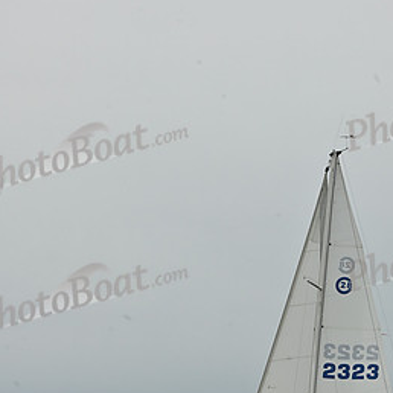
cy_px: 353
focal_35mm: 149
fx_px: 1914
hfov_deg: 11.7
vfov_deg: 11.6
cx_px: 267
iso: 320
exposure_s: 1/800
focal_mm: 78
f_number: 14
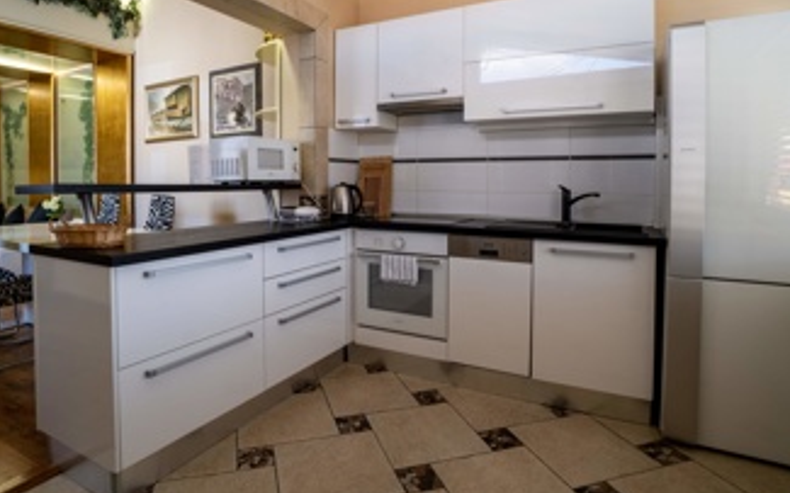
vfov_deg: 58.9
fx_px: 431
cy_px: 185
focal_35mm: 20
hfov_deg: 85.0
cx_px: 374
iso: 100
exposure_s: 1/1.25
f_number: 11
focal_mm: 10
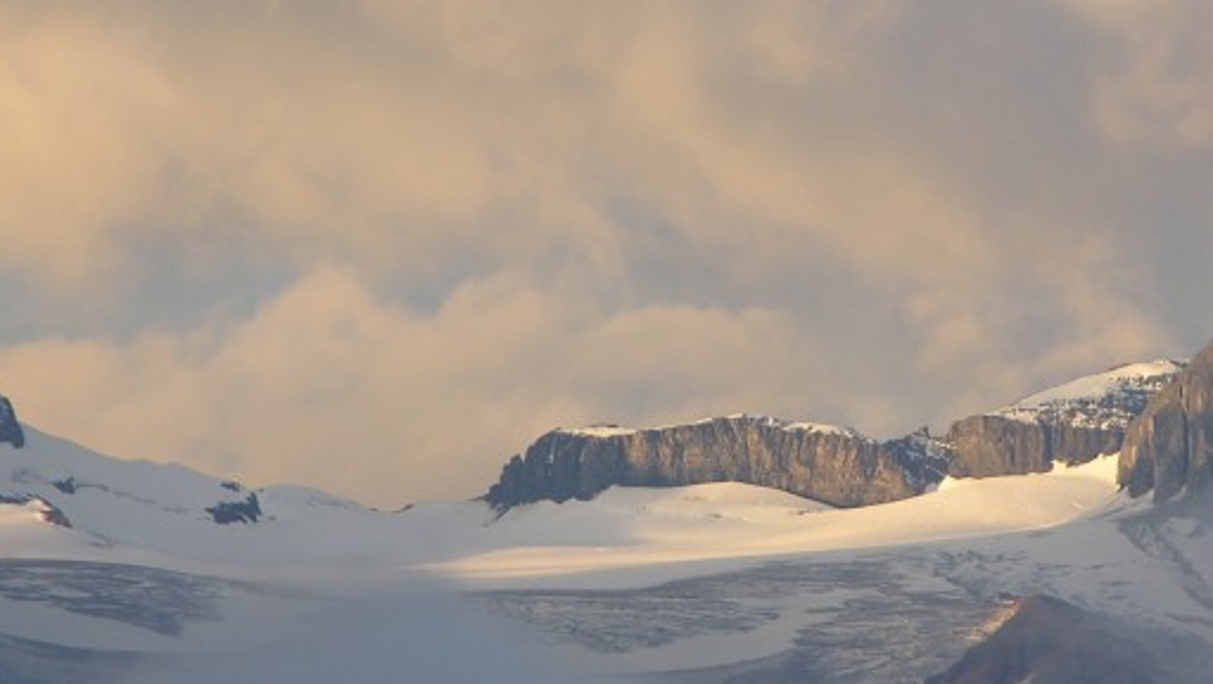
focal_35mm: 611
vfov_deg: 2.0
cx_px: 781
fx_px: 19661
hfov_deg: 3.5
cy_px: 392
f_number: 4.2
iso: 50
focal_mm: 71.2
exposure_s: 1/84
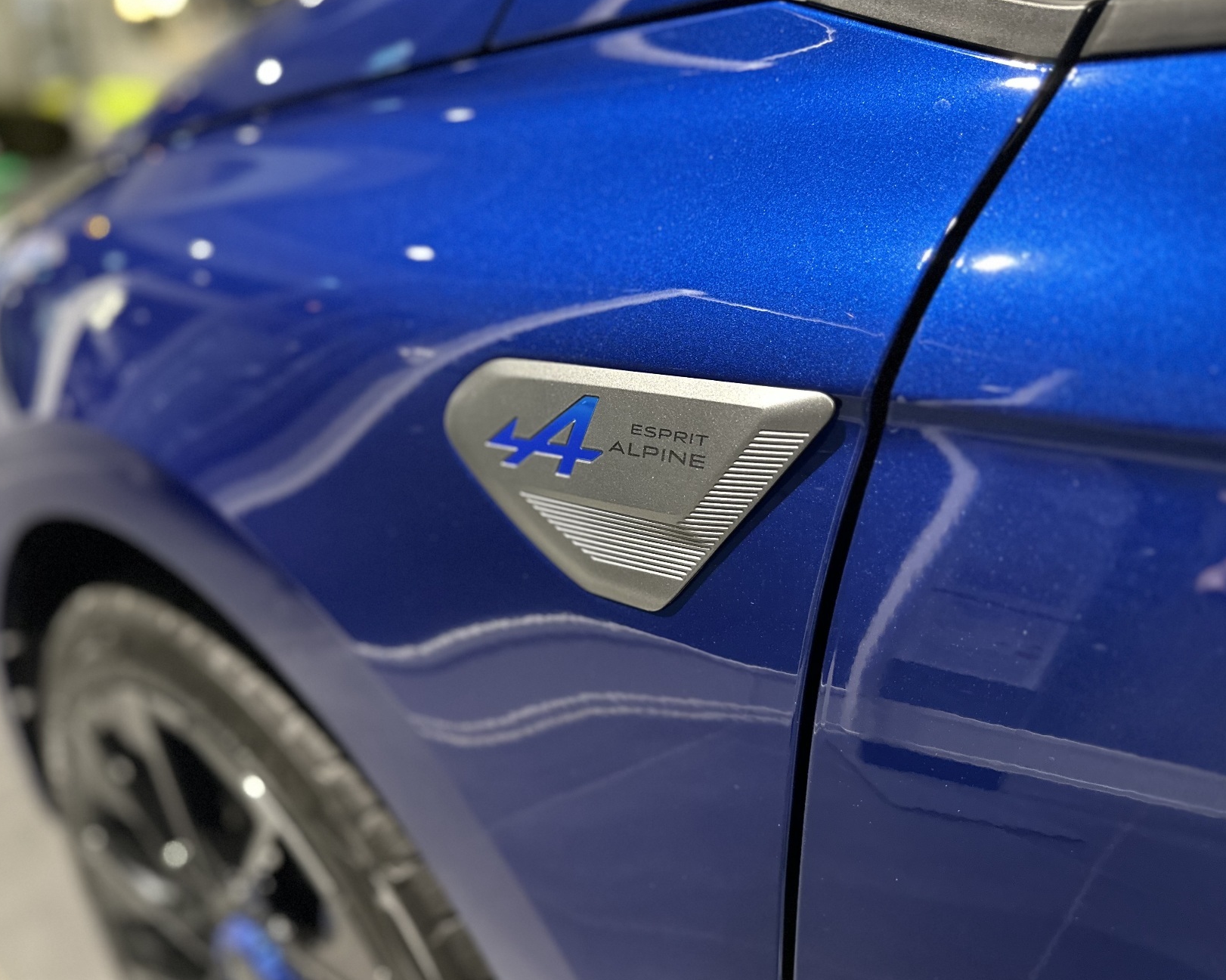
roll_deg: -0.1
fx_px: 943
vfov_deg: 54.9
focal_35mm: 26
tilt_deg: -22.0
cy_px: 483
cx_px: 585
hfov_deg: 66.0
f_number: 1.78
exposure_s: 1/47
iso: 640
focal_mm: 6.86
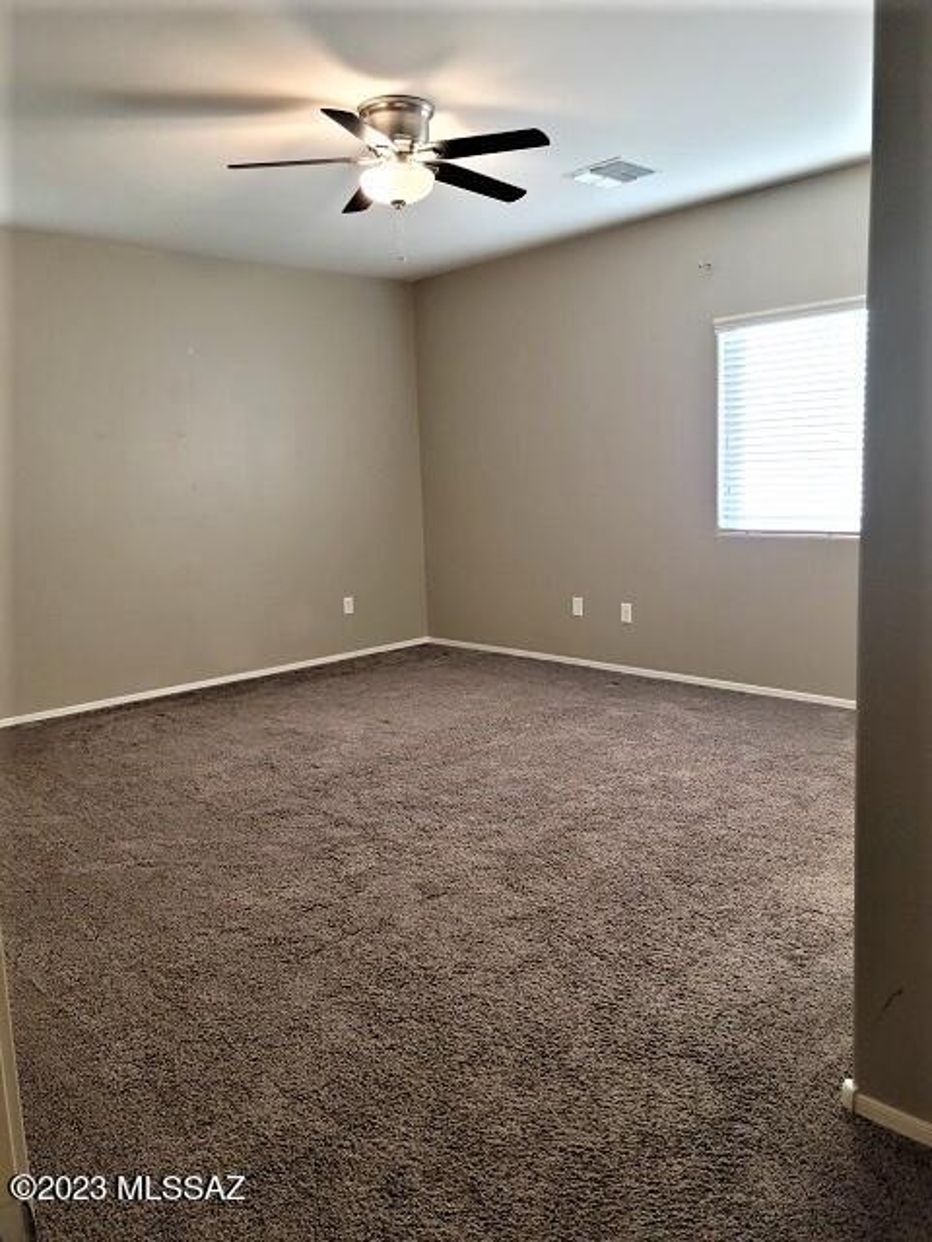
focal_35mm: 28
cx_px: 466
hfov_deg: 49.7
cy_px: 621
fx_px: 1005
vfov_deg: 63.4
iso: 250
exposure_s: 1/40
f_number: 2
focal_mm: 5.9
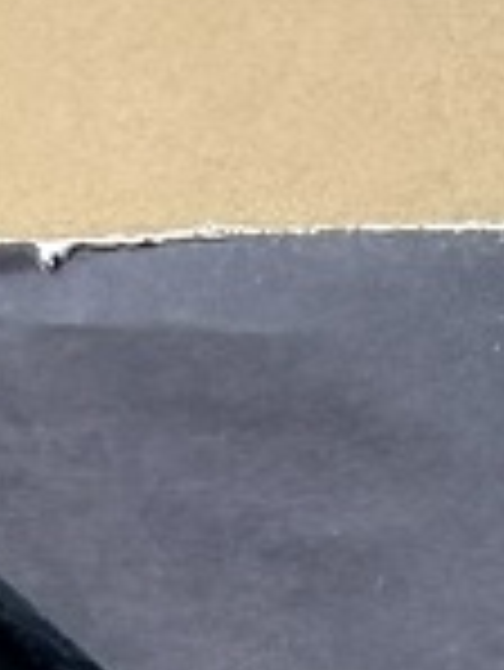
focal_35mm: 165
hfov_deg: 7.8
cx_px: -999
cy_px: 1655
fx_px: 3199
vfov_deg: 10.2
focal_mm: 2.22
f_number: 2.2
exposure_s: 1/99
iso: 320
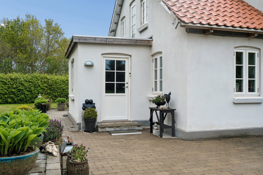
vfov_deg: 40.0
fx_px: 241
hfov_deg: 57.2
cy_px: 88
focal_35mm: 33
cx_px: 132
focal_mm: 33
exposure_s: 1/250
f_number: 10
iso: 160
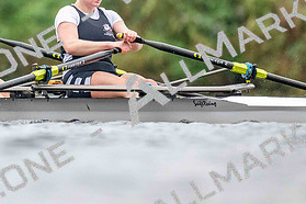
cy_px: 22
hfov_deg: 1.7
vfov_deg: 1.1
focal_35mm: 1247
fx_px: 10599
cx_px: 32
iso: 5600
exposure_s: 1/2500
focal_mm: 600
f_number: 4
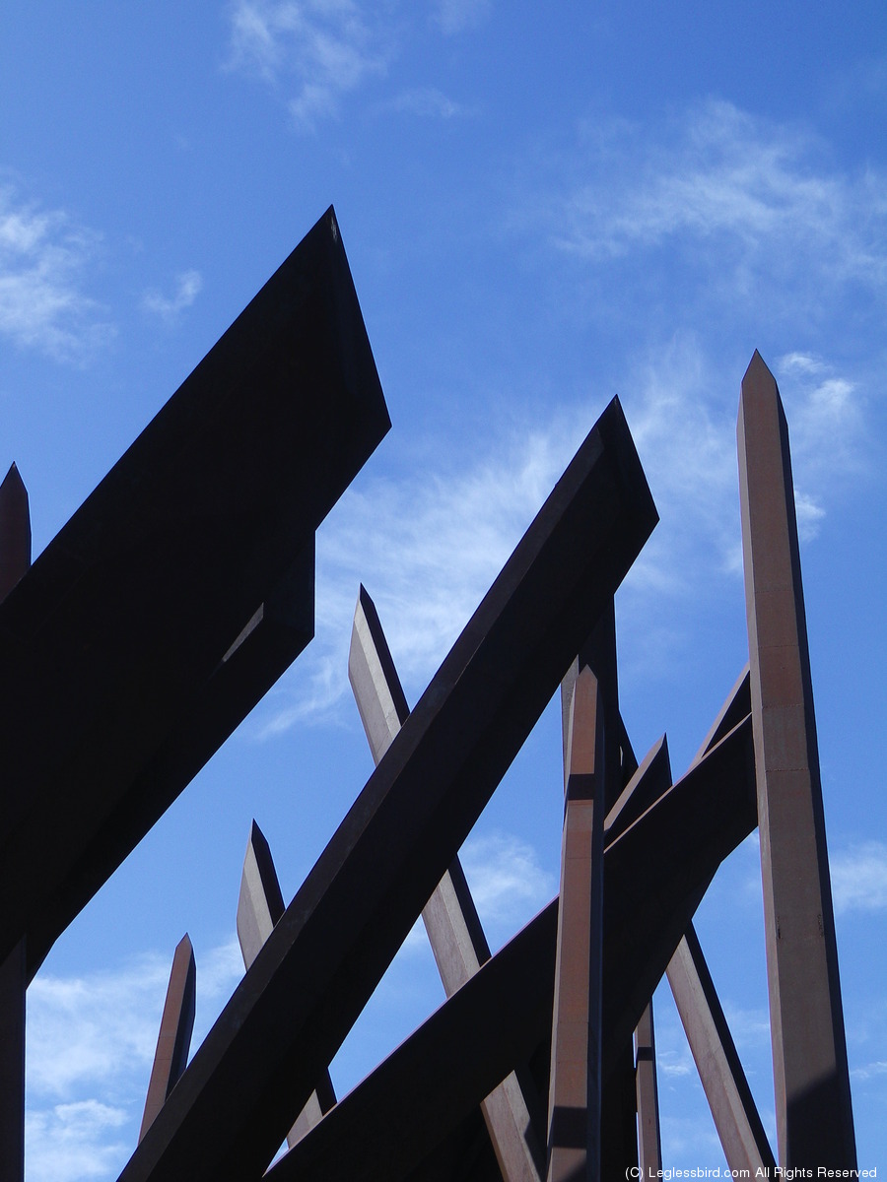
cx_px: 444
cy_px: 591
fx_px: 2426
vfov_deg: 27.4
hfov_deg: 20.7
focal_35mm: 71
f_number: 4.9
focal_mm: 12.5
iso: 80
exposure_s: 1/400
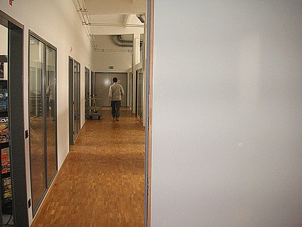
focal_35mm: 37
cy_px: 114
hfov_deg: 50.1
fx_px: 323
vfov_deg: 38.7
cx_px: 151
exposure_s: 1/45
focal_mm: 6.1
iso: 160
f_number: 2.8
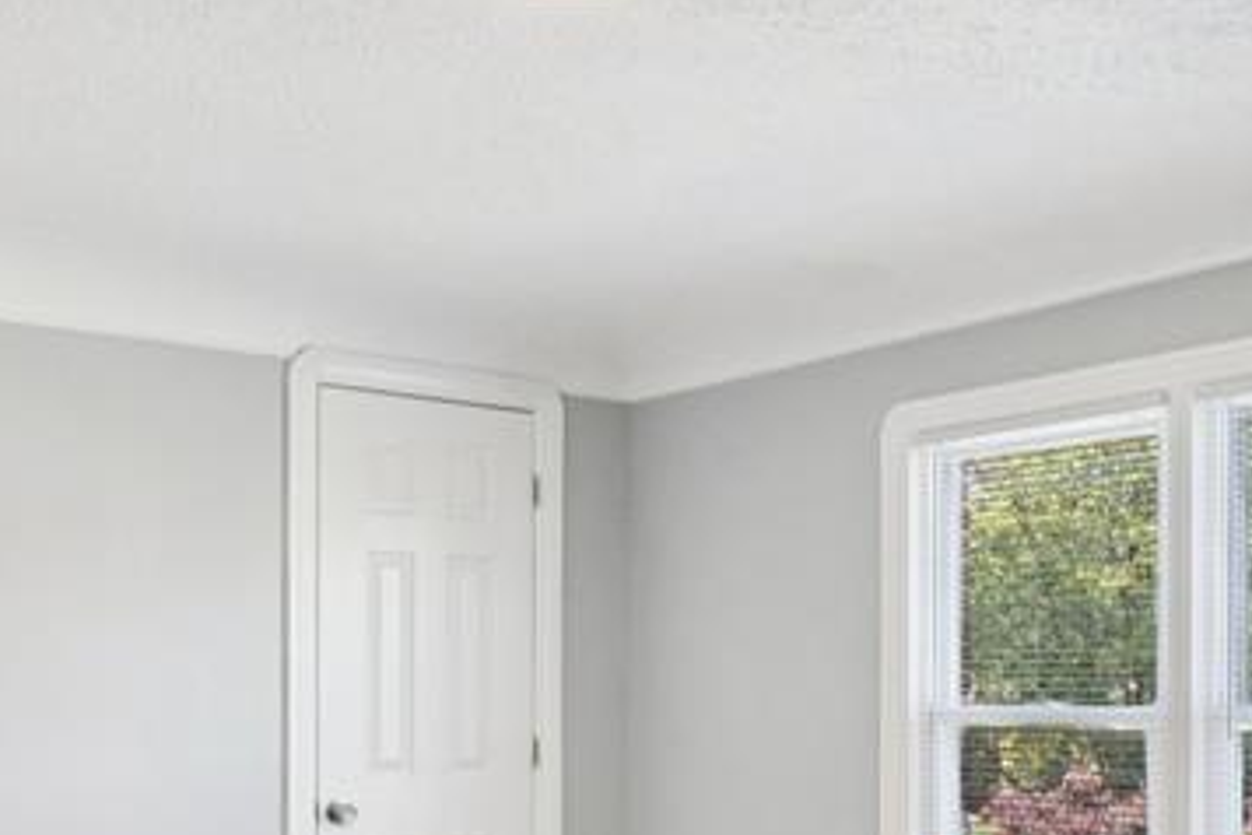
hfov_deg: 45.4
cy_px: 737
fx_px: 1495
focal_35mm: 43
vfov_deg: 30.0
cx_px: 694
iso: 500
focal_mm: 10
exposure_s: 1/30
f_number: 8
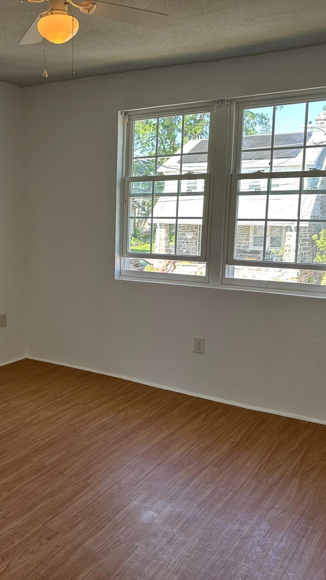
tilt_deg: -7.8
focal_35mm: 35
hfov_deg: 32.7
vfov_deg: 56.6
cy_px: 291
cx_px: 61
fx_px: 538
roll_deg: +0.4
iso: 100
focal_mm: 6.86
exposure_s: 1/166
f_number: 1.78
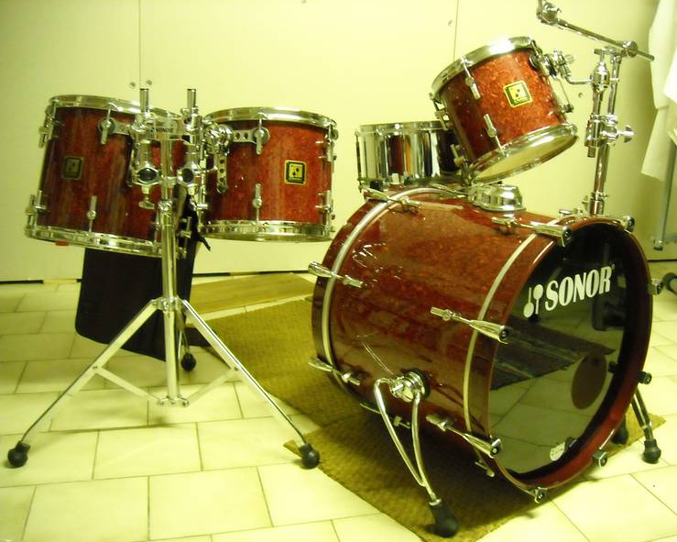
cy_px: 271
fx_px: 741
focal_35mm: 37
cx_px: 352
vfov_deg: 40.1
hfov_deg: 49.1
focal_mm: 5.7
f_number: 2.8
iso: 616
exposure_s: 1/8
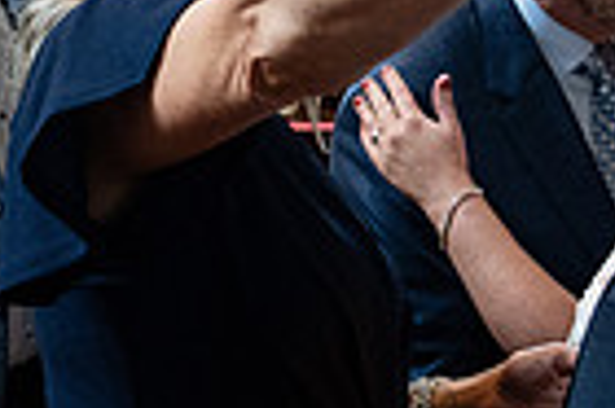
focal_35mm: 108
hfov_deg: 18.9
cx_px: 360
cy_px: 226
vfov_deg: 12.6
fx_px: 1843
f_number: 3.5
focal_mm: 26
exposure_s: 1/200
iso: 5000
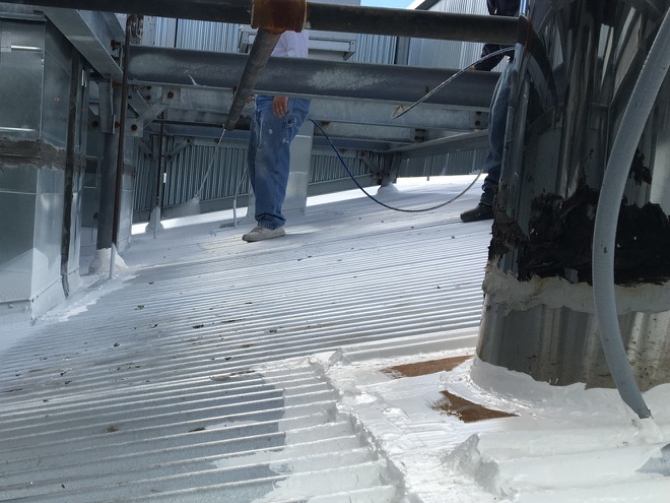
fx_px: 871
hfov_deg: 41.1
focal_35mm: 45
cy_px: 257
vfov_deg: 32.2
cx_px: 183
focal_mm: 4.15
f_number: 2.2
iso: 25
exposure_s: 1/974
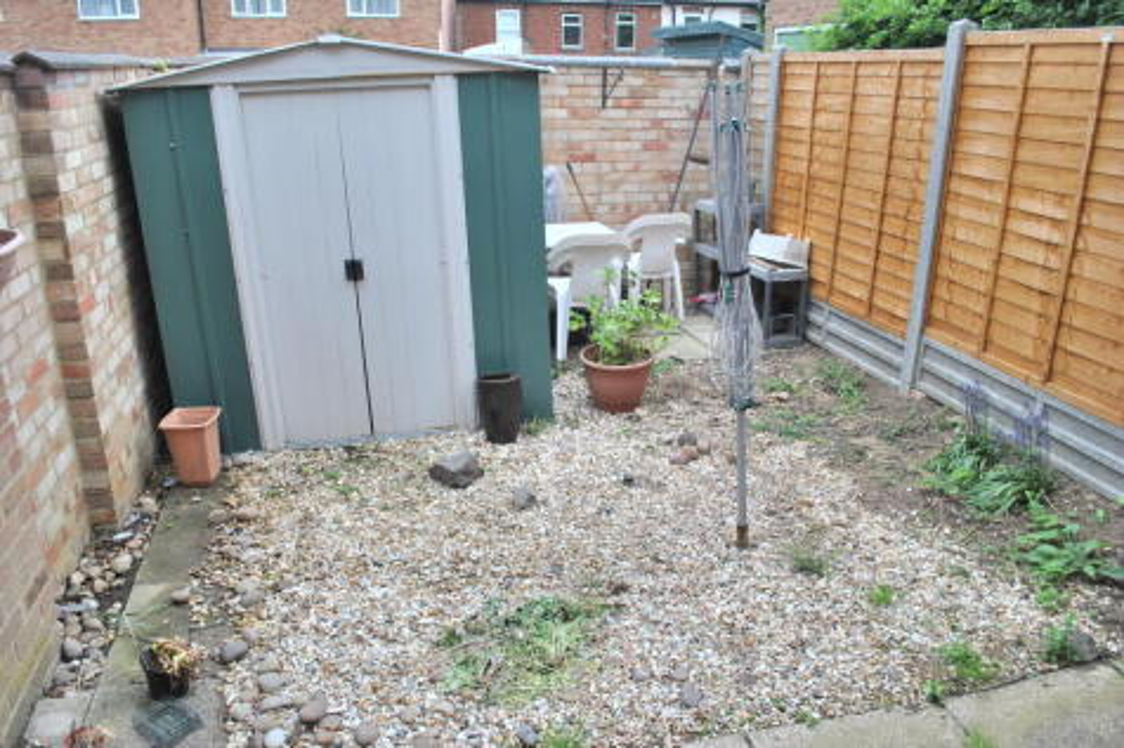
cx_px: 562
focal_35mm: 27
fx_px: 843
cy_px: 374
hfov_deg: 67.4
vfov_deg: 47.9
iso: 200
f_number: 5
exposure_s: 1/100
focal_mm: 18
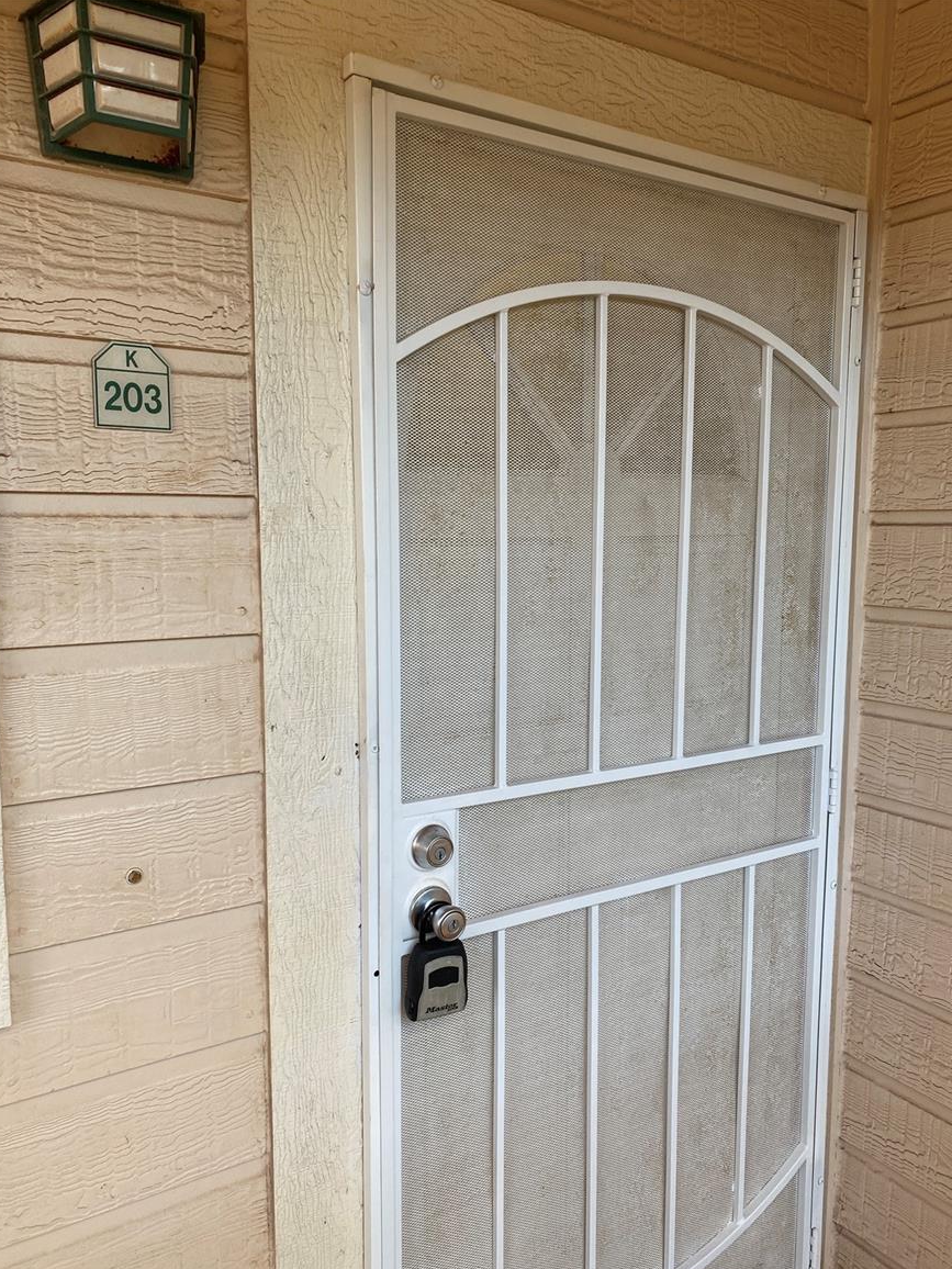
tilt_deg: -7.5
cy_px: 655
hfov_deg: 51.4
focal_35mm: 27
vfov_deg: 65.3
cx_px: 480
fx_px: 990
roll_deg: -1.1
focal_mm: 4.25
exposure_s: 1/122
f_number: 1.8
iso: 40
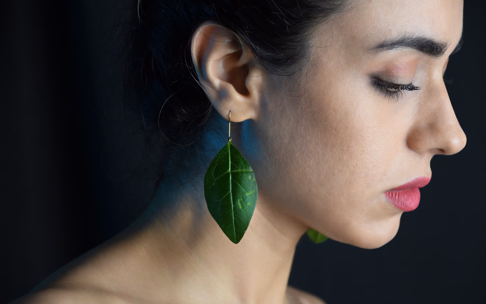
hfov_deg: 16.1
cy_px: 159
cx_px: 242
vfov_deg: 10.1
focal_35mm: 130
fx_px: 1722
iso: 800
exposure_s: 1/50
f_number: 4
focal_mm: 80
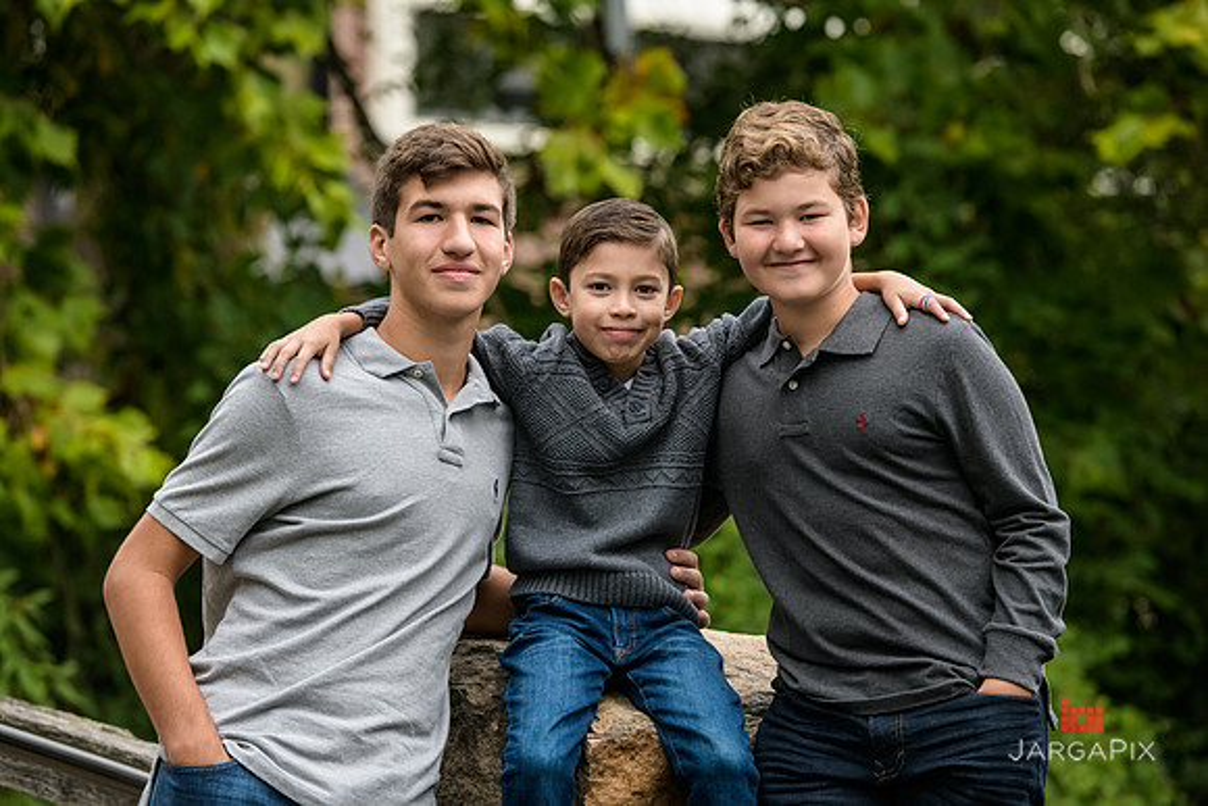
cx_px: 604
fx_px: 5370
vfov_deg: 8.6
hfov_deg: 12.8
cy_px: 403
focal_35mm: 160
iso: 1250
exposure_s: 1/400
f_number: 5.6
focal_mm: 160
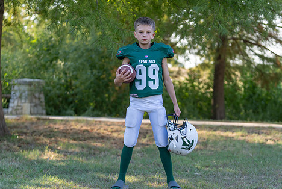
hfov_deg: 20.6
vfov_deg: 13.9
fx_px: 777
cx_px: 150
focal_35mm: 99
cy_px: 99
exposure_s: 1/320
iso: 125
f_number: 2.8
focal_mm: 71
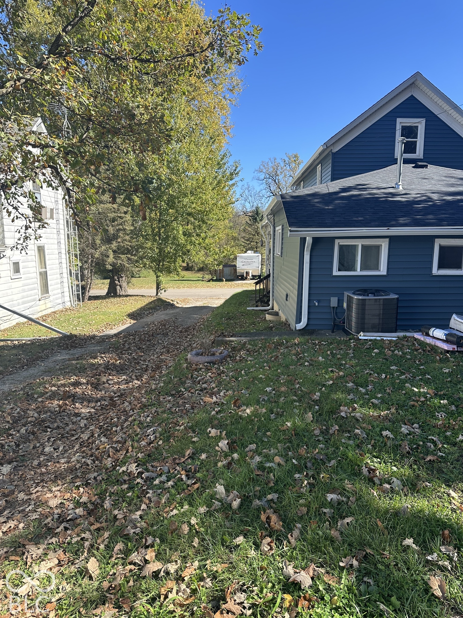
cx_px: 232
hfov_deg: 56.8
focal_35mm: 24
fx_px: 428
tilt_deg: -8.8
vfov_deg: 71.6
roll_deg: -0.4
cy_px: 309
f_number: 1.78
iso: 80
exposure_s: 1/1412
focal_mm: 6.86
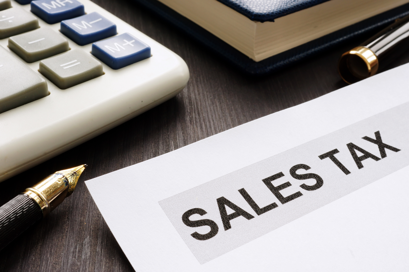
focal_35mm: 45
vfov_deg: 29.9
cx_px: 204
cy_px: 136
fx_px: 511
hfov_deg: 43.6
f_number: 20
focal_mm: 30
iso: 200
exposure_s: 1/3
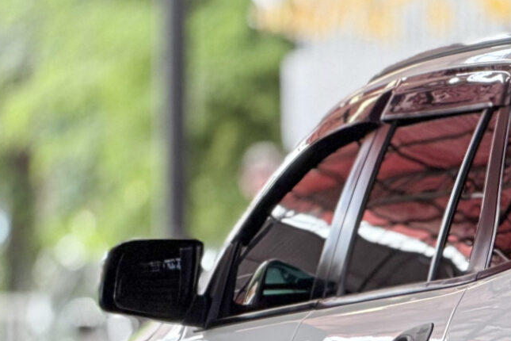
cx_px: 826
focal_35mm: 413
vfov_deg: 3.3
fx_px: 5862
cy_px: 481
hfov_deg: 4.9
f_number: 2.8
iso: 125
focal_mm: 16.89
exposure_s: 1/121
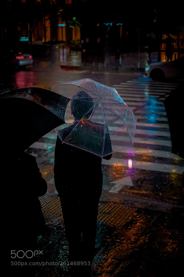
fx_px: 406
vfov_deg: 37.5
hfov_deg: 25.5
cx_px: 92
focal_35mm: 53
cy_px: 138
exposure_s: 1/250
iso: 3200
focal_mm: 35
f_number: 2
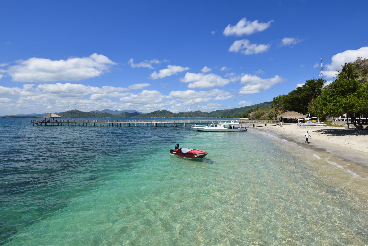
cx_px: 184
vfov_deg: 70.5
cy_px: 123
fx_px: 174
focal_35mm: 17
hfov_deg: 93.3
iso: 200
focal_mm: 17
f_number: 11
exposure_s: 1/250
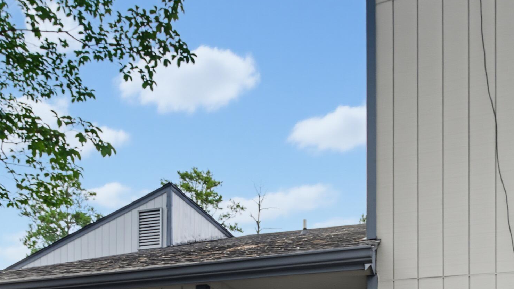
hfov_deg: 57.9
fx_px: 463
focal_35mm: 34
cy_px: 339
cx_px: 280
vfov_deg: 30.1
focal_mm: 16
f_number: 8
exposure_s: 1/100
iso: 400
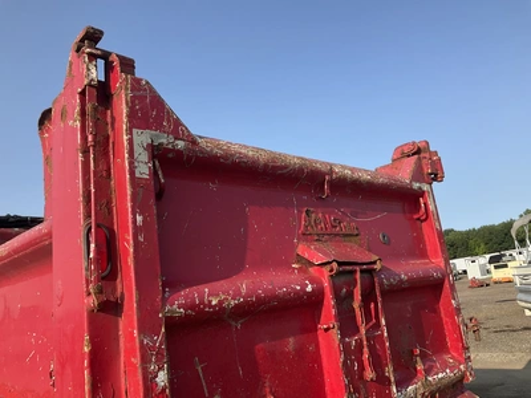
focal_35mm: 29
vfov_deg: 48.2
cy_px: 199
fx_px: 445
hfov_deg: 61.7
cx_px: 266
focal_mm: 3
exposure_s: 1/912
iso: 25
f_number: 1.8
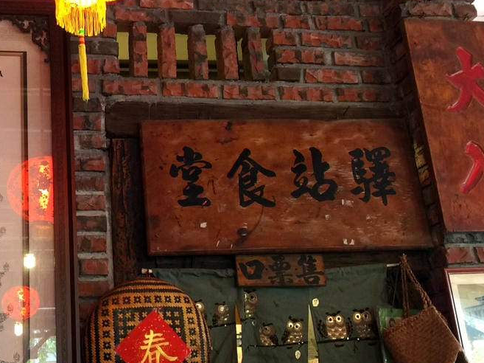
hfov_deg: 35.6
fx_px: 741
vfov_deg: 27.5
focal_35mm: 53
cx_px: 142
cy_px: 174
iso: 40
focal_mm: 4.15
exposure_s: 1/15
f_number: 2.2
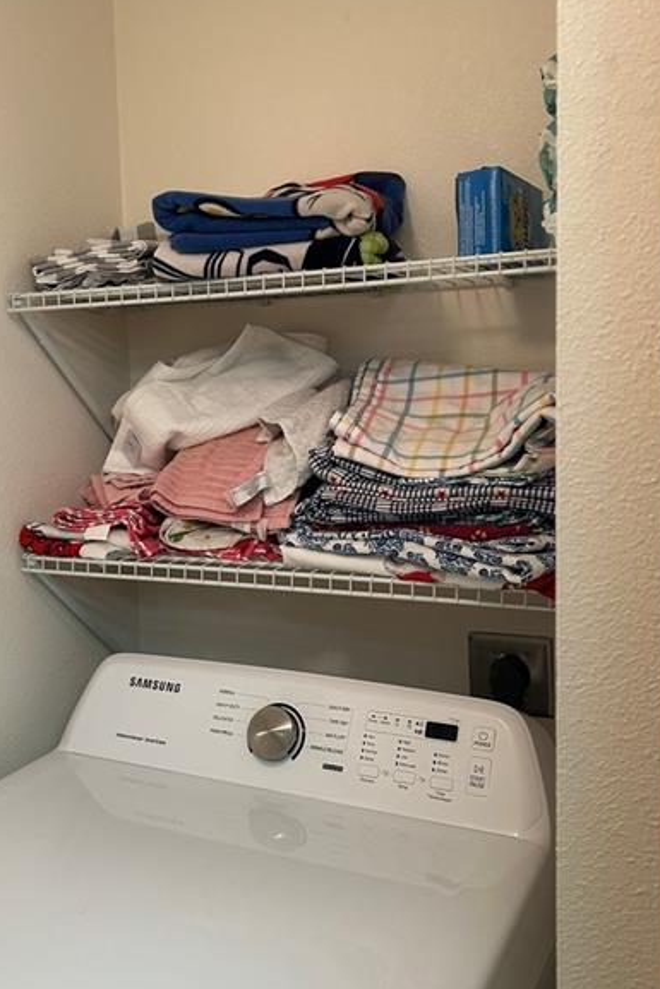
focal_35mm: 36
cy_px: 473
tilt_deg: -4.4
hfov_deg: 36.6
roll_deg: +0.8
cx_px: 240
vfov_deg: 53.1
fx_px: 989
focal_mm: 5.7
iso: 125
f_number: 1.5
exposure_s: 1/120
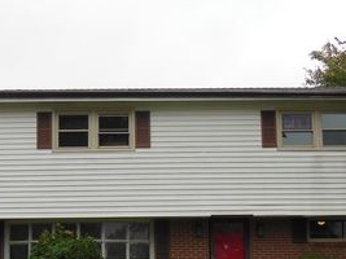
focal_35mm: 73
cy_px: 205
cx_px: 141
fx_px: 729
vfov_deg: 19.9
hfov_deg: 26.6
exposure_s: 1/80
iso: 125
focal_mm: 6.9
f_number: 4.1
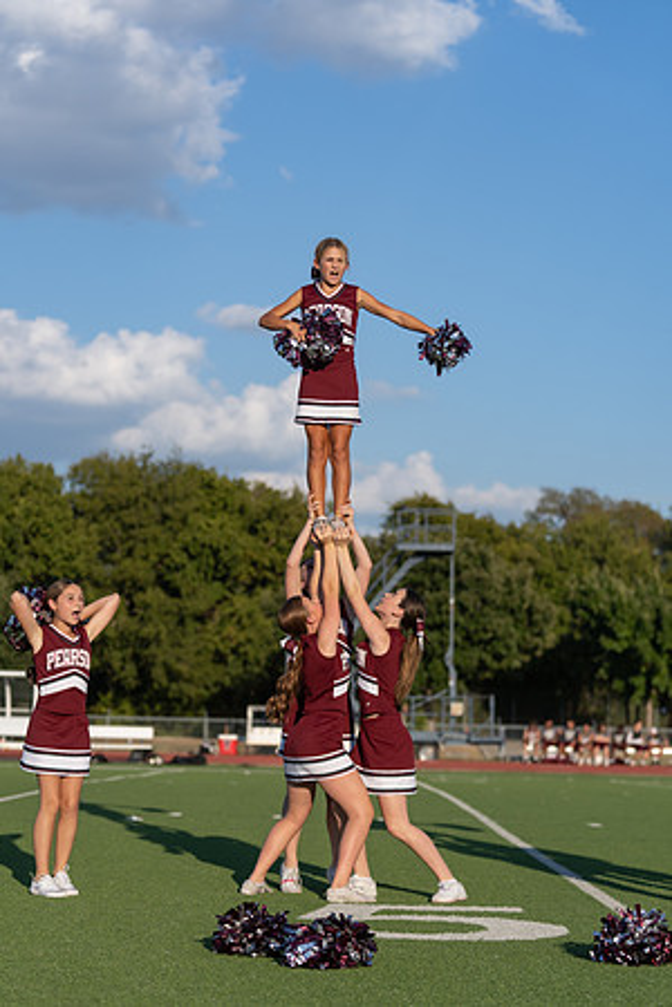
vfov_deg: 24.2
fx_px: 2352
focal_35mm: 84
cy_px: 504
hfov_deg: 16.3
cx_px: 336
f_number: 2.8
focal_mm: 84
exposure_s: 1/2000
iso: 100
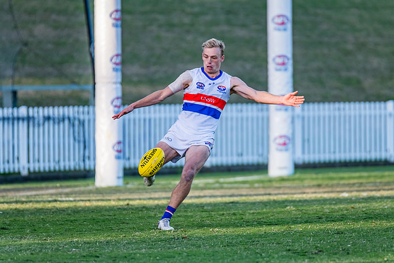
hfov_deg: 4.5
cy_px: 129
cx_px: 208
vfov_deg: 3.0
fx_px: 5034
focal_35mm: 460
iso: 800
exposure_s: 1/1600
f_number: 5
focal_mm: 420
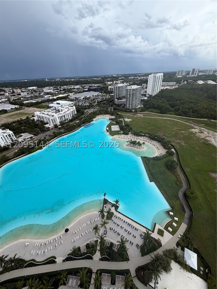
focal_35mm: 14
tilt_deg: -31.4
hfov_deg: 85.7
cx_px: 108
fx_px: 117
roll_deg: +2.0
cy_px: 144
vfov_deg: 102.1
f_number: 2.2
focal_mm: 2.22
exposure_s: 1/658
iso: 40
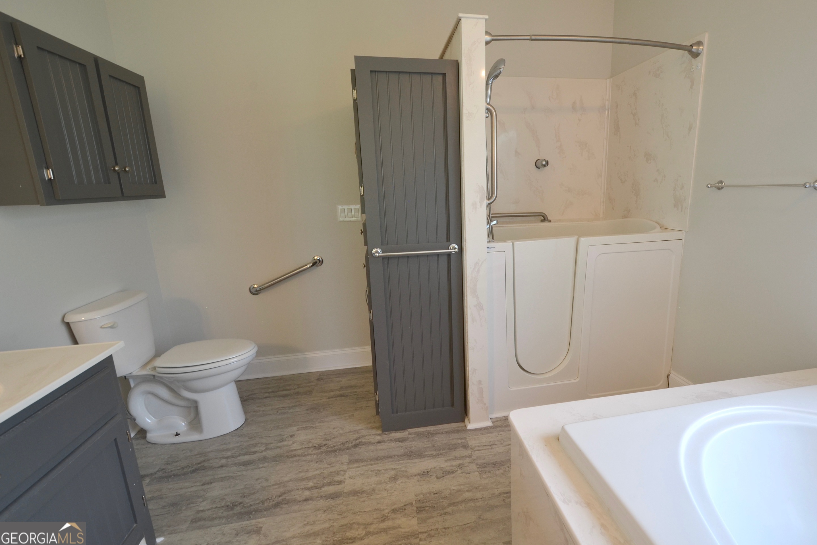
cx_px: 436
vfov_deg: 73.7
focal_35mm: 16
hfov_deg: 96.6
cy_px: 261
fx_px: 363
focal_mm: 10
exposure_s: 1/8
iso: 200
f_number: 9
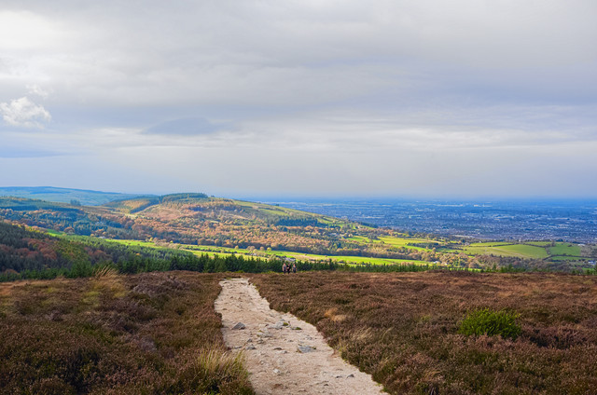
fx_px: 679
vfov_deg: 32.5
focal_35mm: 41
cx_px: 298
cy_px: 198
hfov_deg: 47.5
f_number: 5.6
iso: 200
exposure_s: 1/280
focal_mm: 27
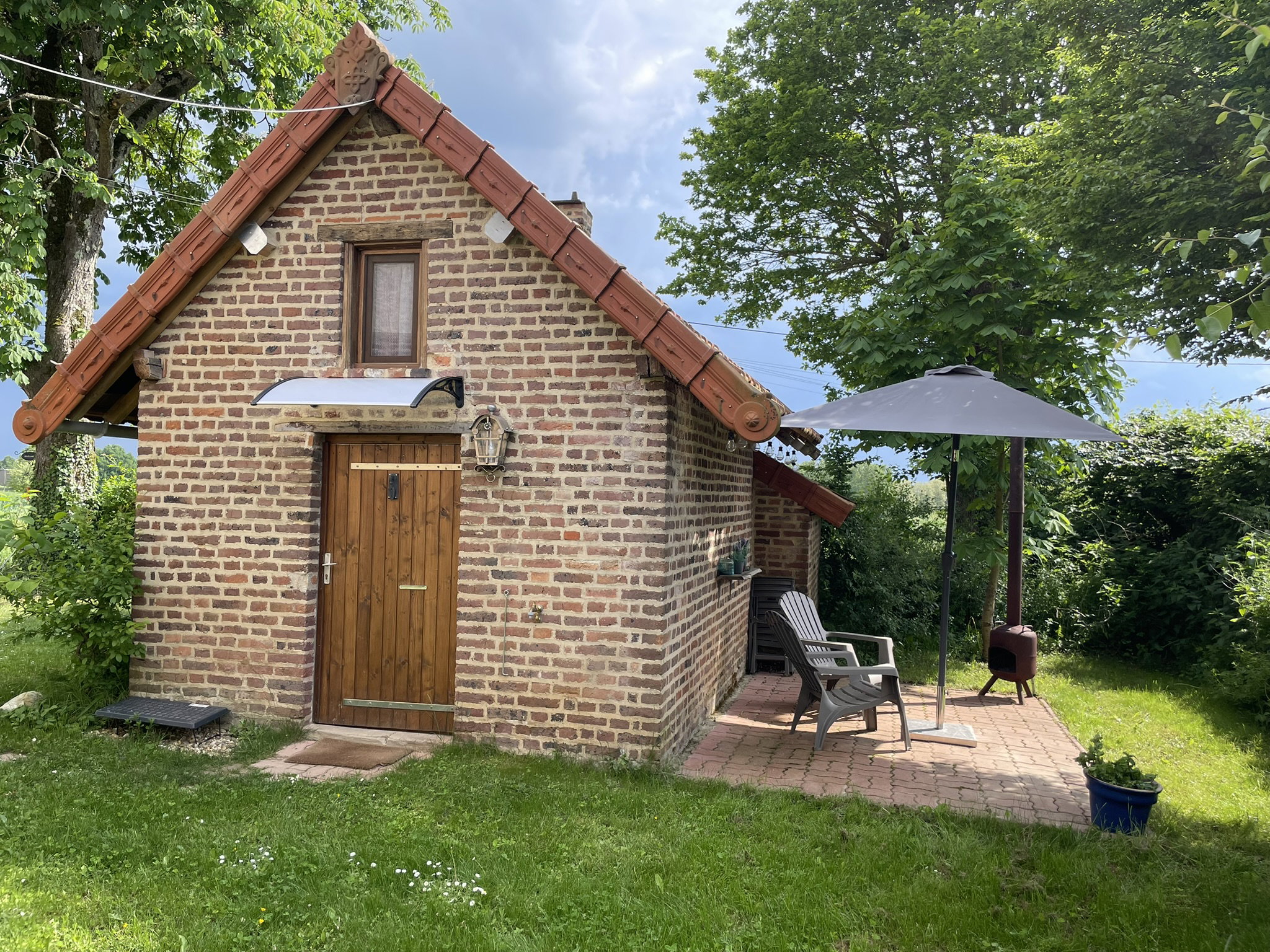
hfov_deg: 67.3
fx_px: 954
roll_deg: -1.7
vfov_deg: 53.1
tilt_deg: +2.3
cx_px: 635
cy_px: 476
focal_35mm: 26
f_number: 1.6
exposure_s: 1/1125
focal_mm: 4.2
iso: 32
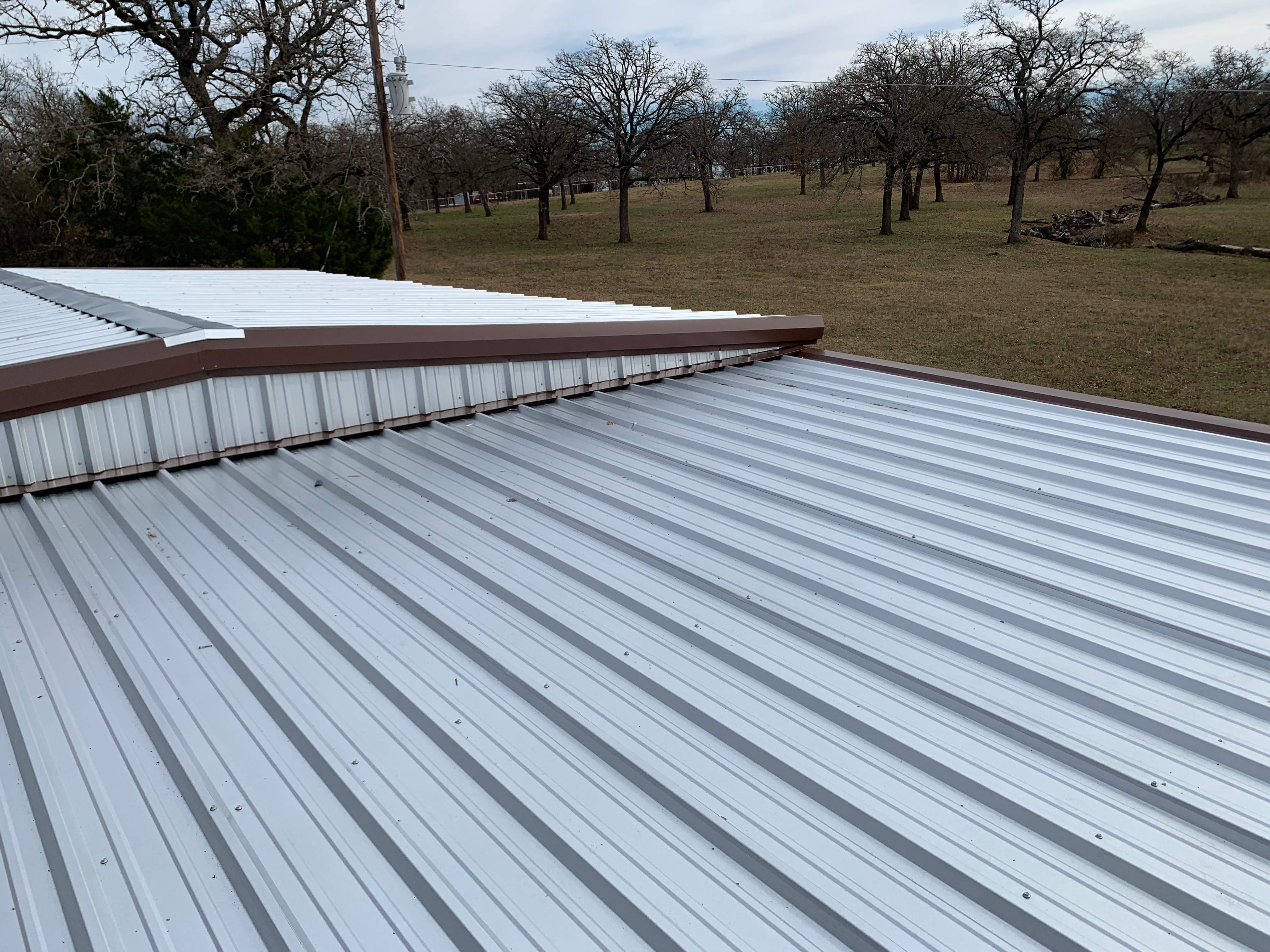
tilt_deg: -13.3
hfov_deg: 67.3
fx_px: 954
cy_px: 476
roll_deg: +5.0
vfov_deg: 53.1
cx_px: 635
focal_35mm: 26
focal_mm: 4.25
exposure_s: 1/3401
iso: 25
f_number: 1.8
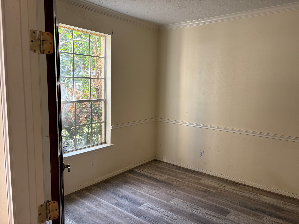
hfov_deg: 67.3
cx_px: 150
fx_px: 225
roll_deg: -0.2
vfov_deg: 53.1
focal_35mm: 26
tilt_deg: -6.2
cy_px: 112
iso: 64
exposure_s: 1/121
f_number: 1.6
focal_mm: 5.96
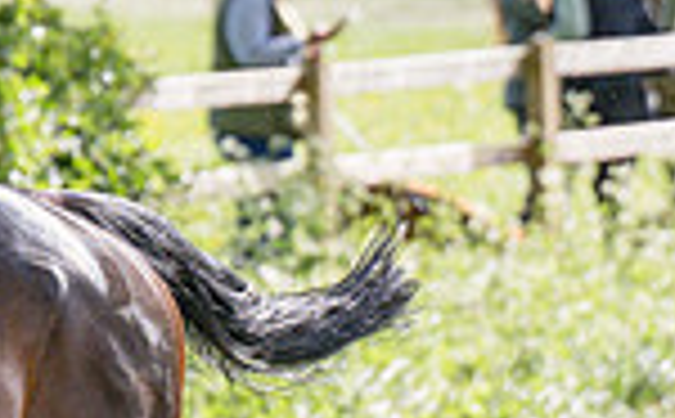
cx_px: -261
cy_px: 355
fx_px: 15546
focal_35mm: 847
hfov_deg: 2.5
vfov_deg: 1.5
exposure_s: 1/2000
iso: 400
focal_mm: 125
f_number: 4
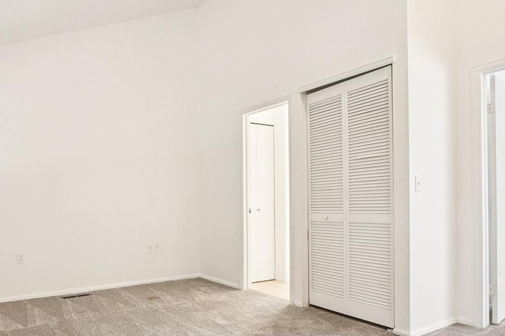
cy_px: 209
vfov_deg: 49.1
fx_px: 365
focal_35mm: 26
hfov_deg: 68.5
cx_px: 194
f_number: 8
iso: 400
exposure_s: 1/4
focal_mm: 12
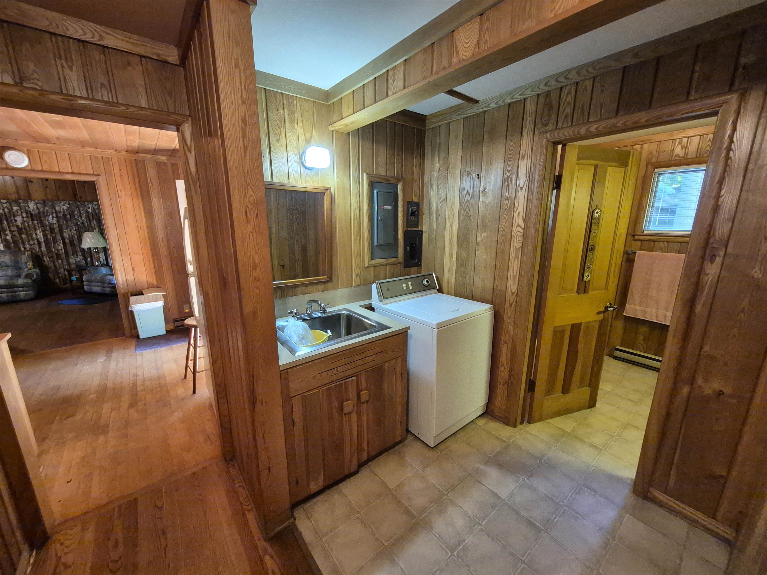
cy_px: 288
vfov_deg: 89.9
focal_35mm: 13
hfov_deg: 106.2
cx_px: 384
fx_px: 288
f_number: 2.2
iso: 1000
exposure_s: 1/60
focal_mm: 1.74
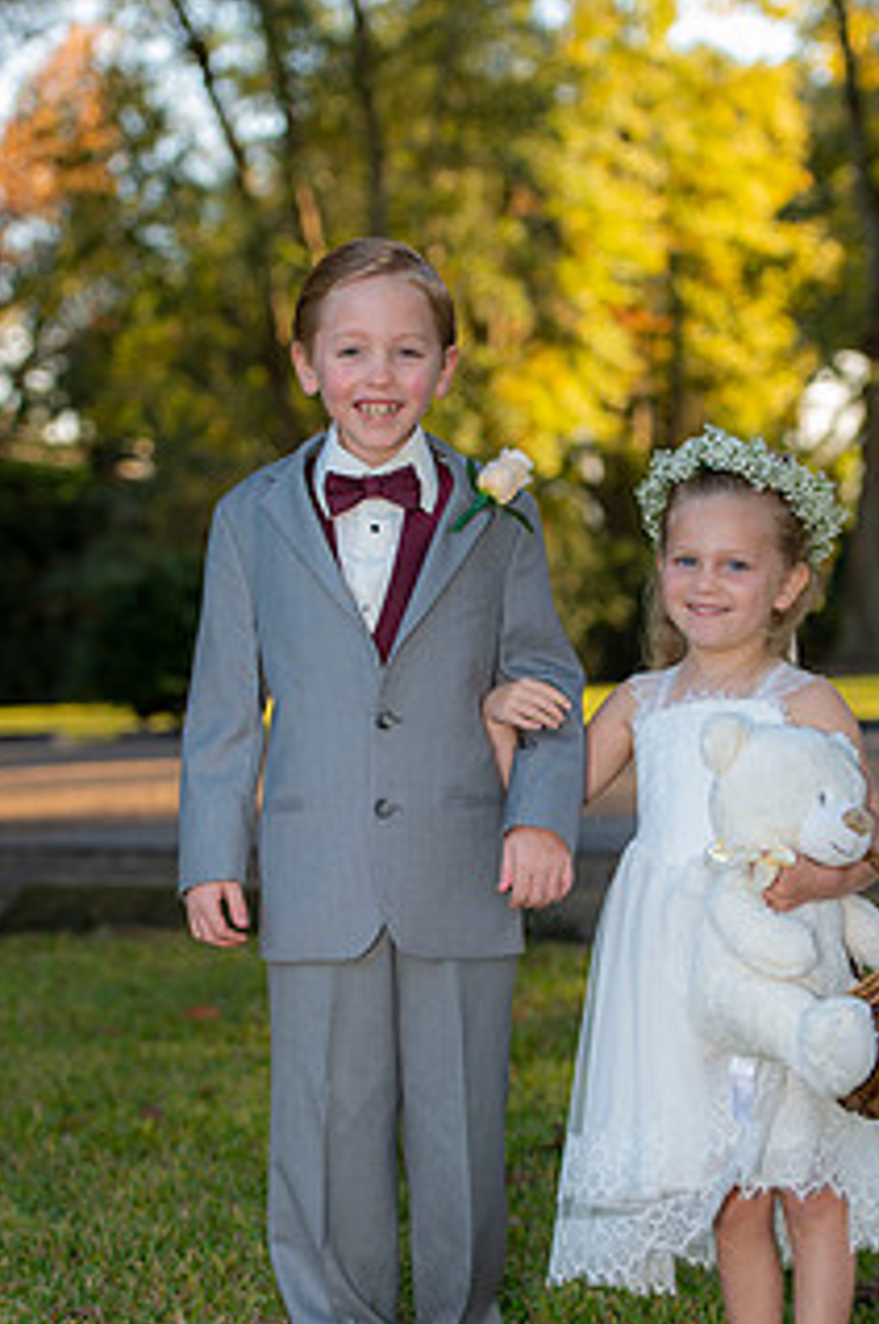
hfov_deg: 13.8
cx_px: 494
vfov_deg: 20.6
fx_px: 3637
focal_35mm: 99
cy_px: 804
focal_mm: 70
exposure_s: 1/250
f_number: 3.5
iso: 200
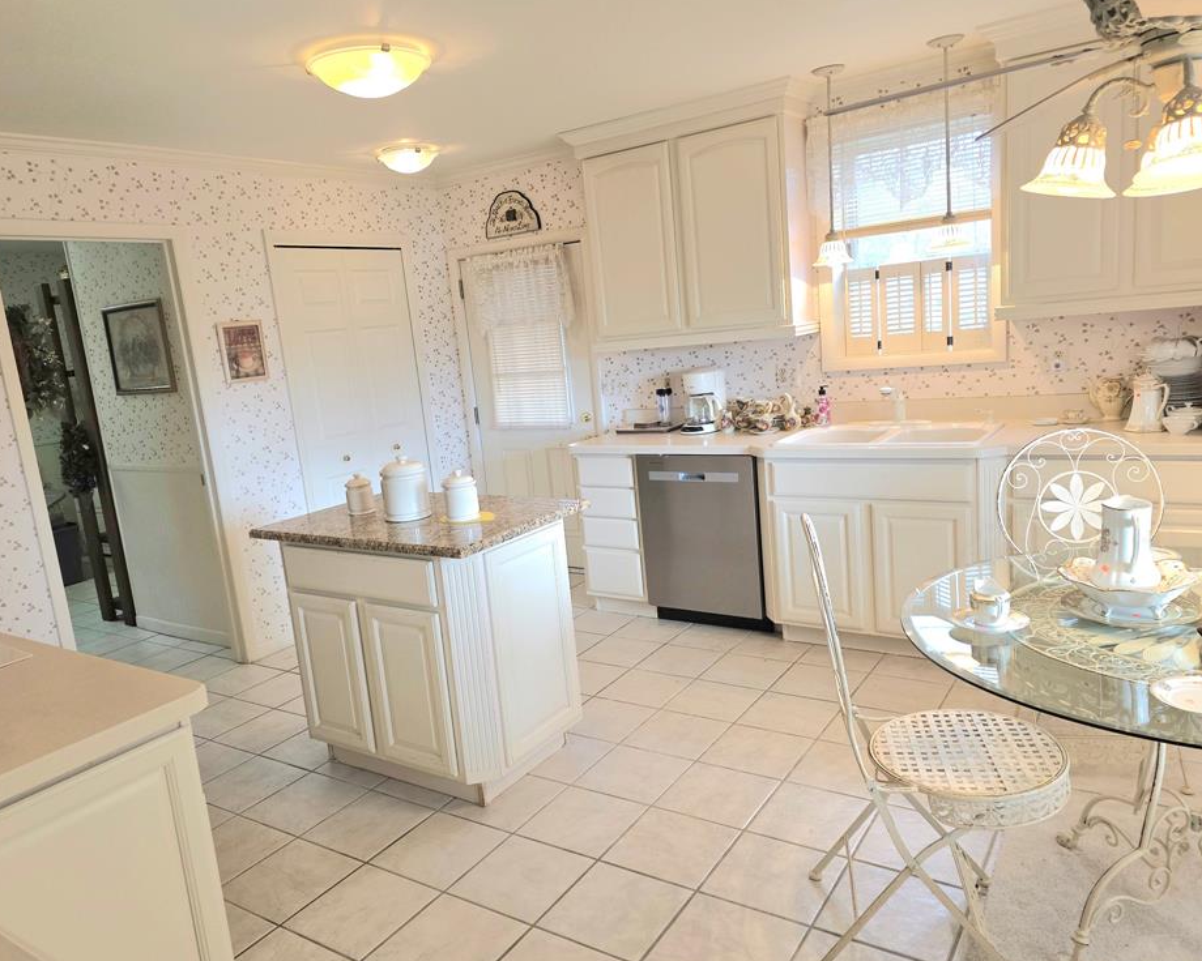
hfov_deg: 68.1
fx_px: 889
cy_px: 492
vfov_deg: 56.8
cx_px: 576
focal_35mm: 25
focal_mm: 6.3
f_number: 1.7
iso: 32
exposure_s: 1/60.2
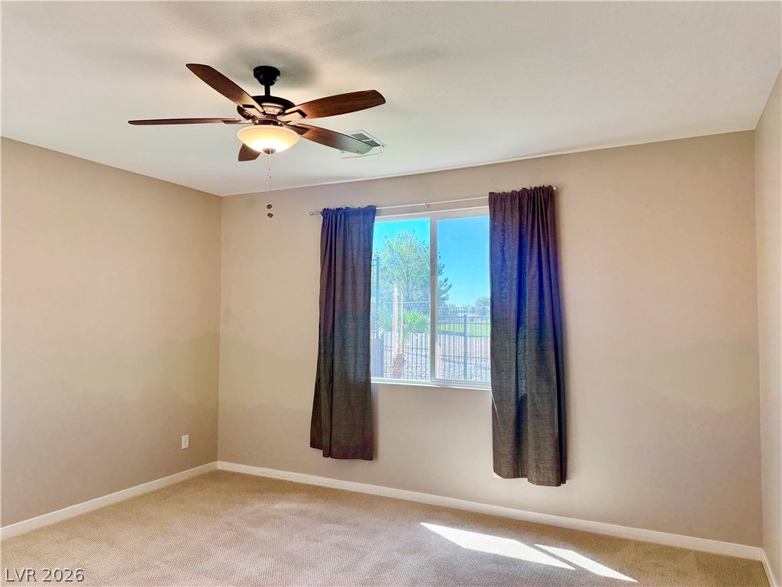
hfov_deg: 71.6
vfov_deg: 56.8
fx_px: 542
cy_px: 294
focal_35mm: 24
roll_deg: +0.2
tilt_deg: +1.2
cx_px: 391
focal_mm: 6.76
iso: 200
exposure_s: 1/120
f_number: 1.78
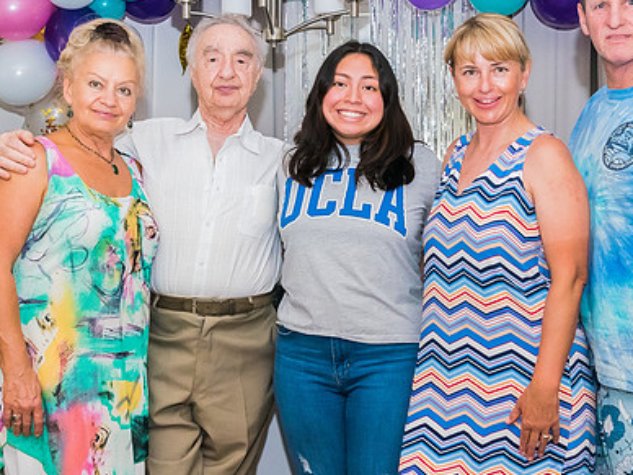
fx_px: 1097
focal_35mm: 60
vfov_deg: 24.4
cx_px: 391
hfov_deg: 32.1
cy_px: 204
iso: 5000
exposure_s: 1/250
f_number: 4.5
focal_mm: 24
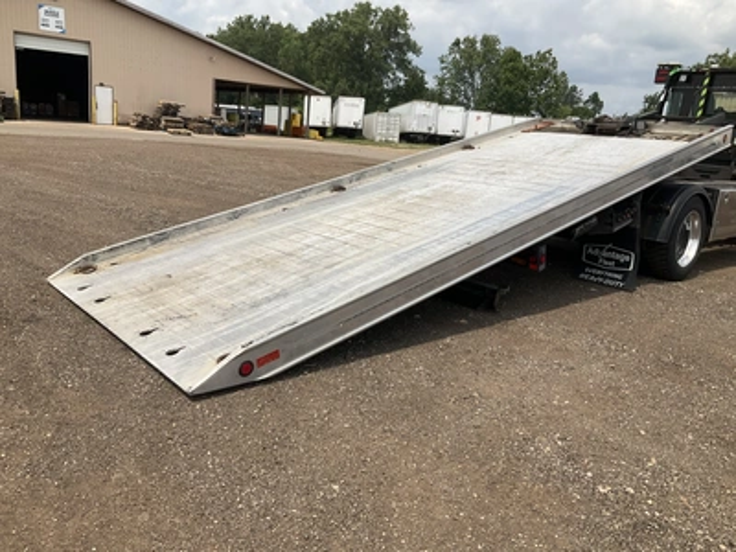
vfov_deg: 48.2
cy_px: 276
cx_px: 368
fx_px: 617
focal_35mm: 29
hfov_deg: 61.7
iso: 25
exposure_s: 1/2538
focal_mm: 3
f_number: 1.8
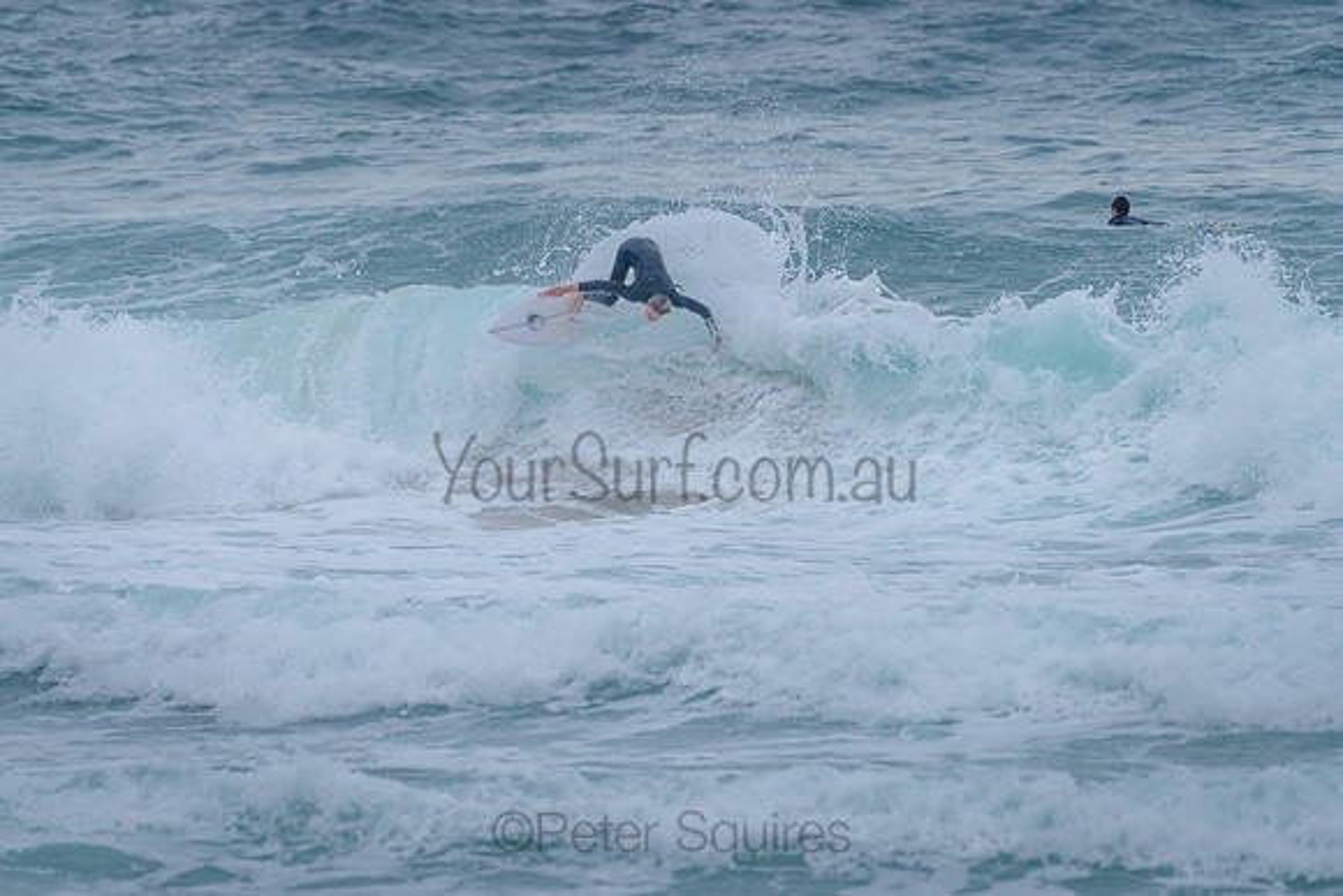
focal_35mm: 613
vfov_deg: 2.2
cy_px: 348
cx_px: 673
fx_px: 22864
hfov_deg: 3.4
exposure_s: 1/1250
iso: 500
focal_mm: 500
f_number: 5.6
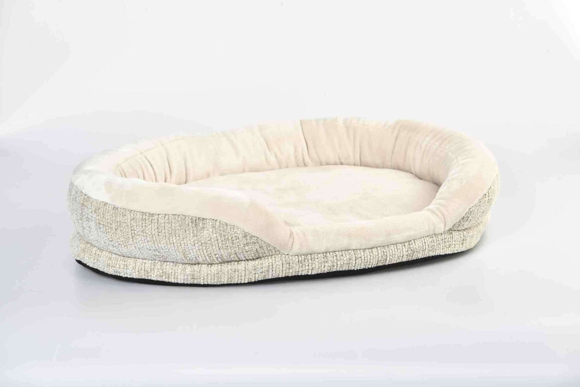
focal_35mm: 70
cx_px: 290
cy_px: 194
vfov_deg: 19.5
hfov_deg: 28.8
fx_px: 1128
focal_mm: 70
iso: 320
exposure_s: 1/125
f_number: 11
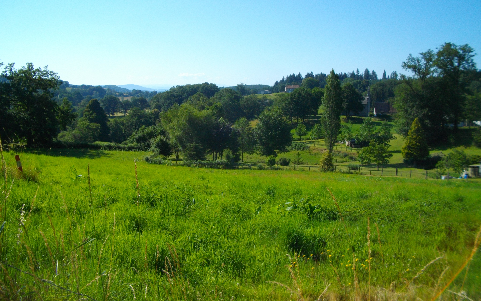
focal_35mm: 33
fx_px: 433
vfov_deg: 38.2
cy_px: 123
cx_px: 241
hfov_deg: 58.1
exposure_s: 1/200
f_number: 8.8
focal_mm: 5.7
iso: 100
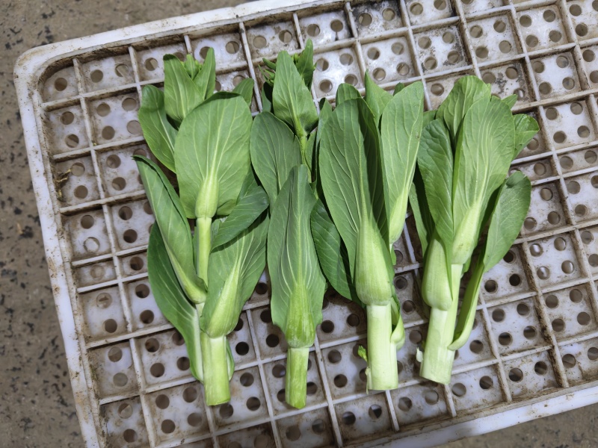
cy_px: 224
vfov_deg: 56.8
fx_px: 415
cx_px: 299
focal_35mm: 24
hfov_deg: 71.6
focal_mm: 6.12
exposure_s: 1/25
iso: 2500
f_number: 1.9
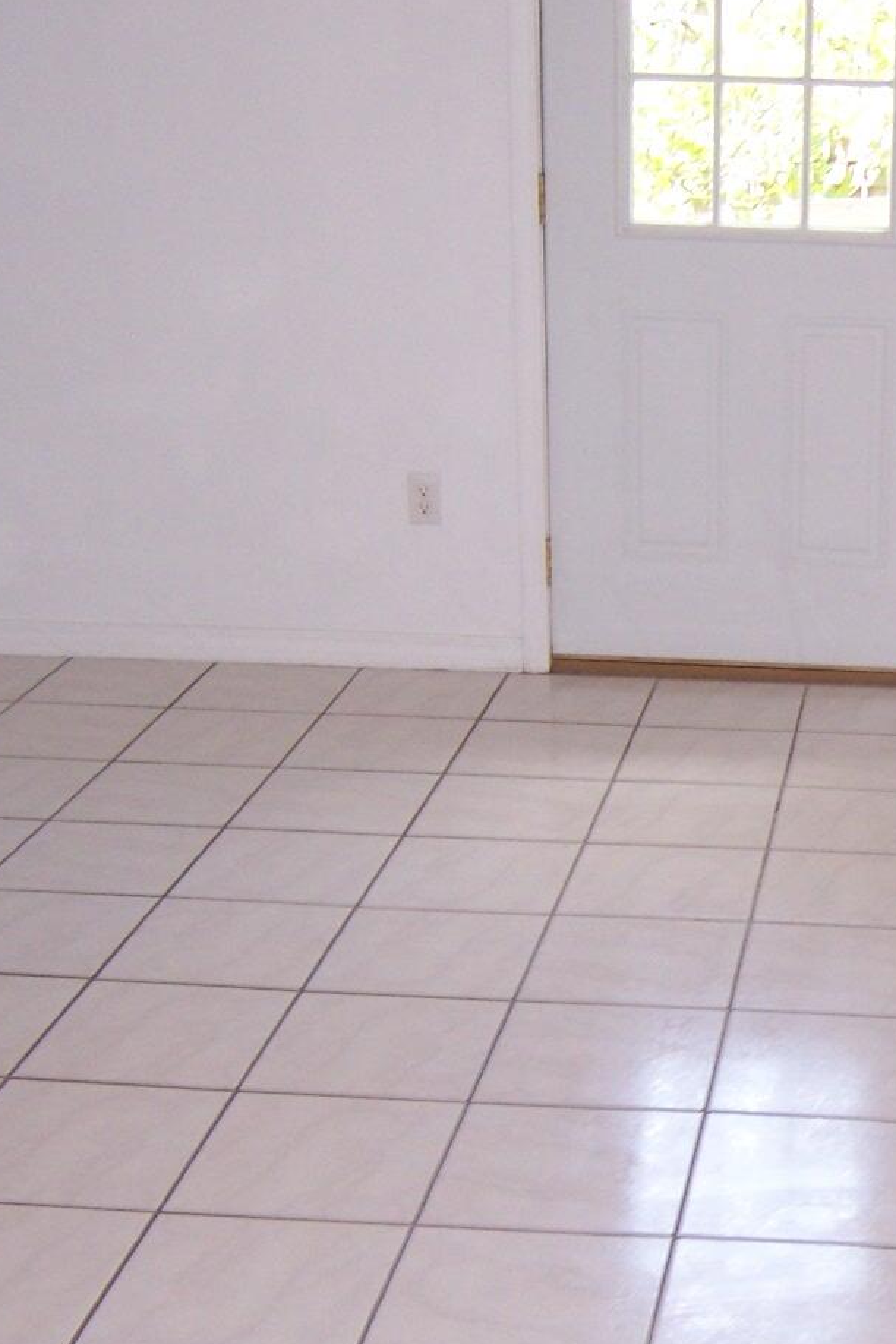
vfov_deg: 34.4
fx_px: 2165
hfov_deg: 22.5
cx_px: 881
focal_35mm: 58
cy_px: 798
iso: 140
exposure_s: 1/60
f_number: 2.8
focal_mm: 5.5
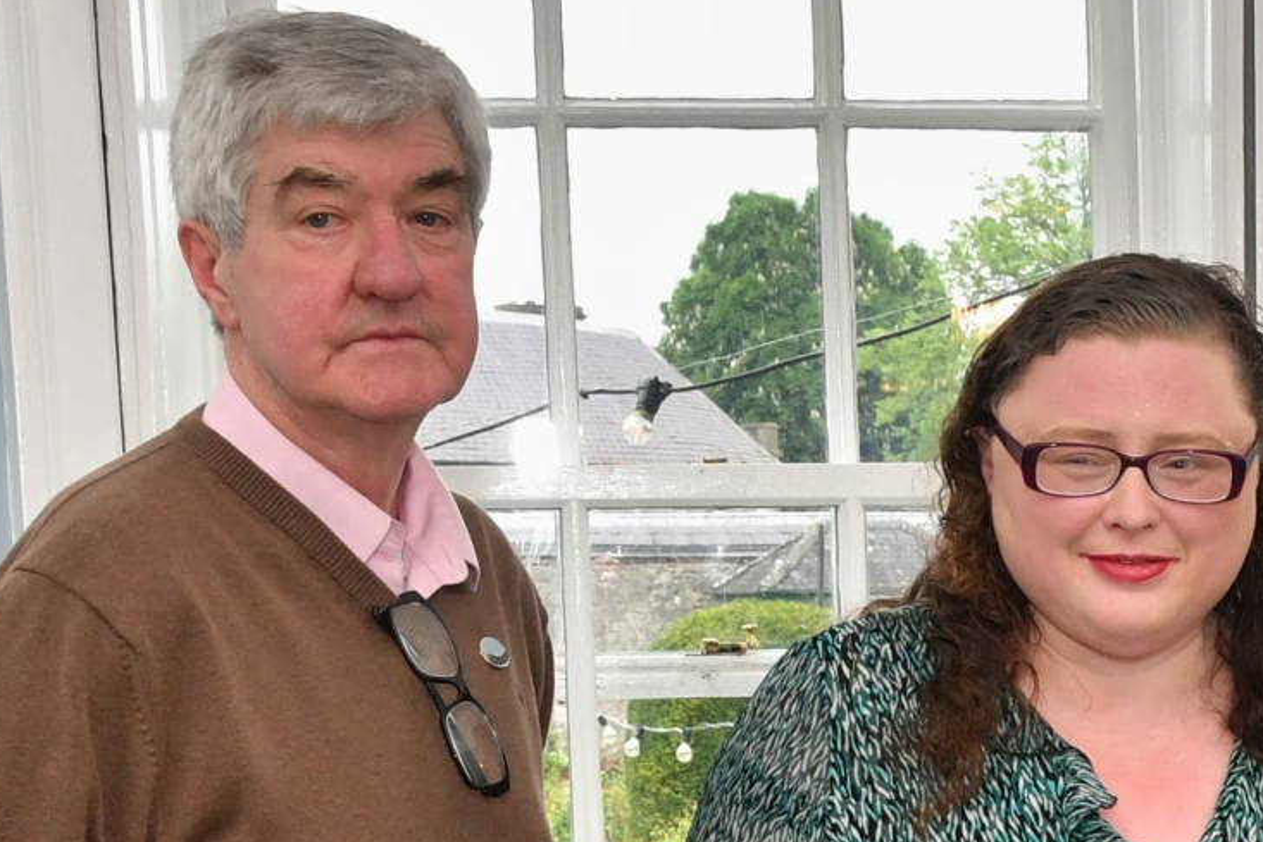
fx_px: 2842
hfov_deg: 24.2
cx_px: 1194
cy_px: 861
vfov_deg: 16.5
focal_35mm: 81
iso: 500
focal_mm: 22
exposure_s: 1/60
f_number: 8
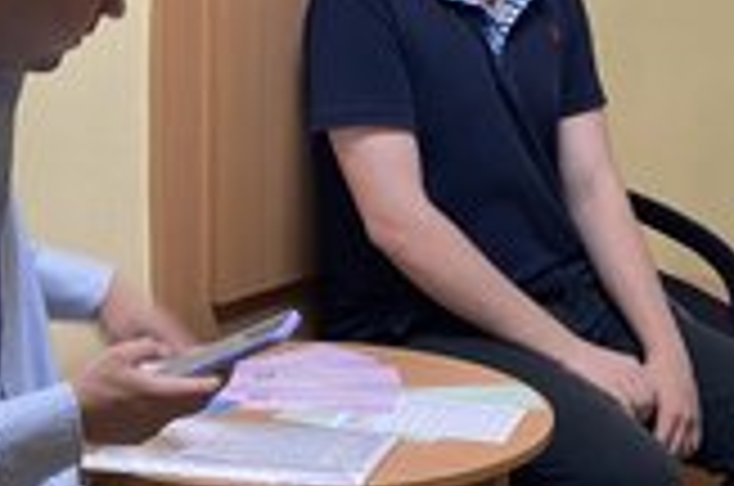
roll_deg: -1.2
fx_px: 2706
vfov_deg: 10.3
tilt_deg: -8.8
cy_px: 153
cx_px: 302
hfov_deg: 15.4
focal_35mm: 133
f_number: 2
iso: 125
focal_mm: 6
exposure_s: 1/50
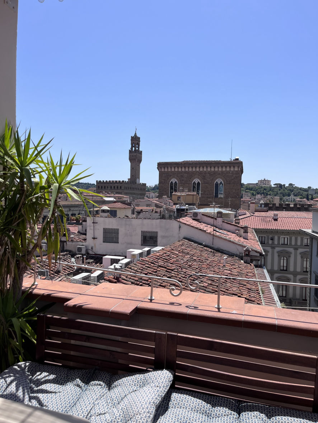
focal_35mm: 26
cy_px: 212
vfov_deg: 67.3
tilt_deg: -2.8
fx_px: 318
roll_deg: +0.0
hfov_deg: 53.1
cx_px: 159
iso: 50
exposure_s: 1/4016
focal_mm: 5.1
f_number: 1.6
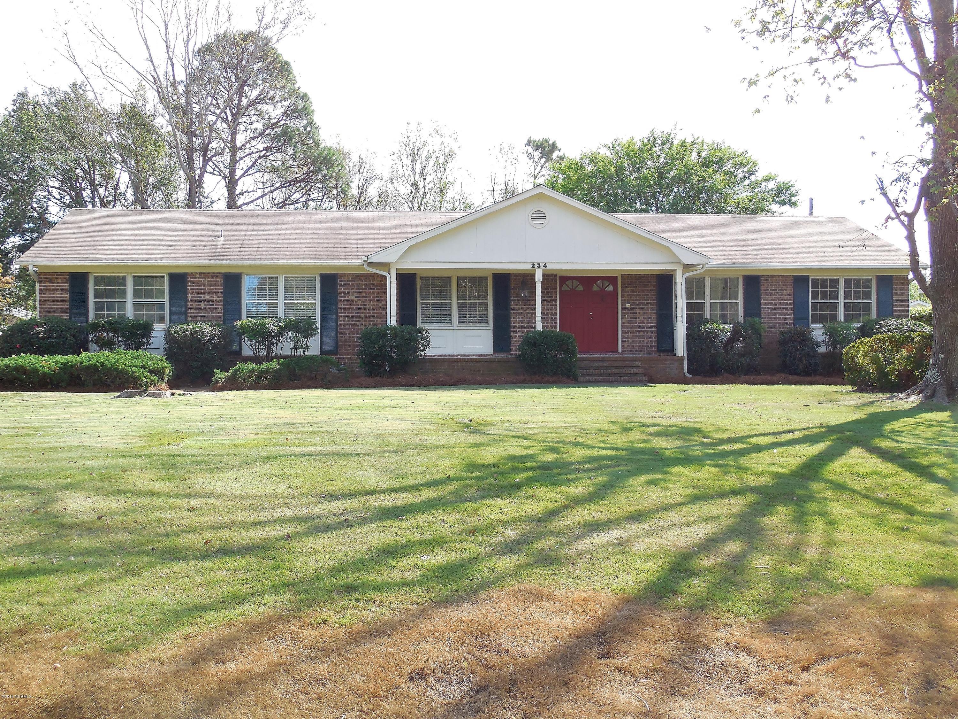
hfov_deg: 46.8
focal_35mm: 40
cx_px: 479
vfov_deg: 36.0
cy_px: 360
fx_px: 1107
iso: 125
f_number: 3.6
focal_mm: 7.1
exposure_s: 1/320
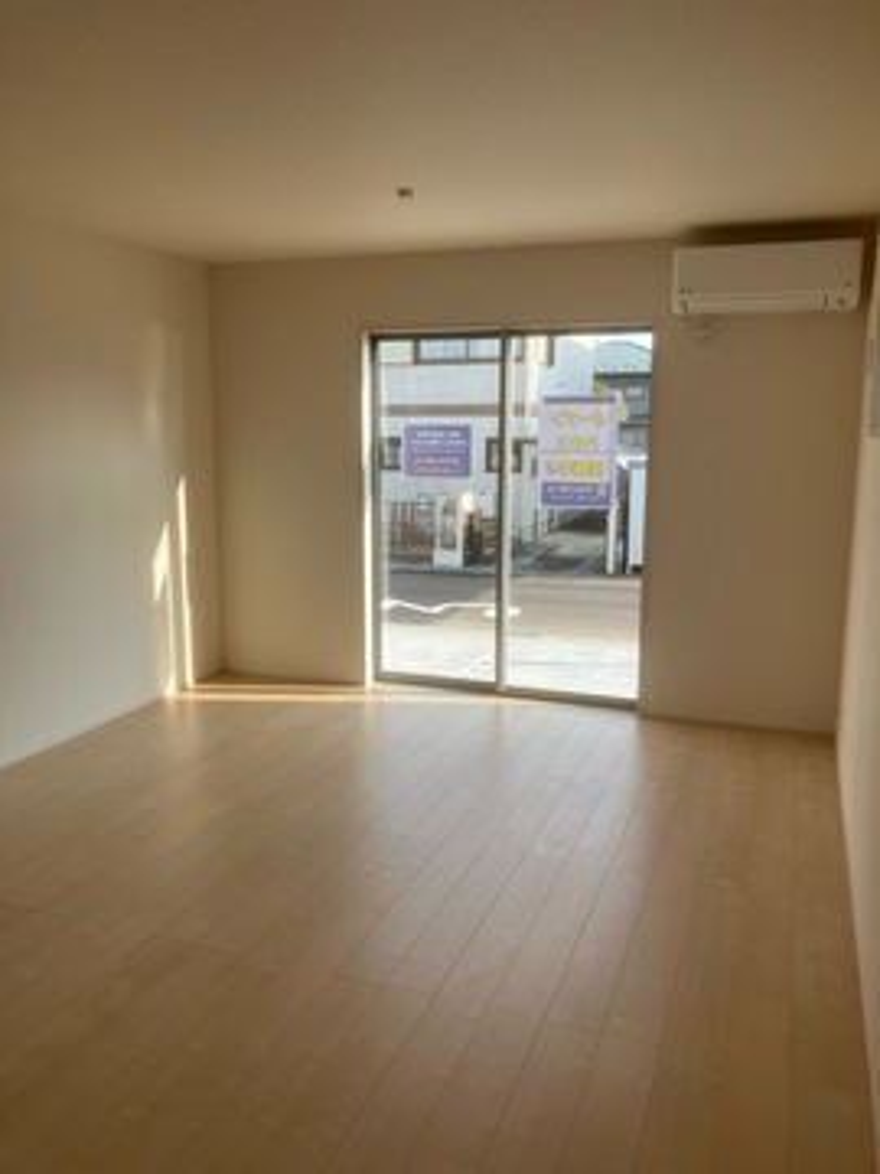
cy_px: 587
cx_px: 440
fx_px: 949
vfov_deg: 63.4
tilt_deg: -9.3
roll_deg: +0.2
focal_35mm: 28
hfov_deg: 49.7
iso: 32
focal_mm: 3.99
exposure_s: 1/335
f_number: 1.8
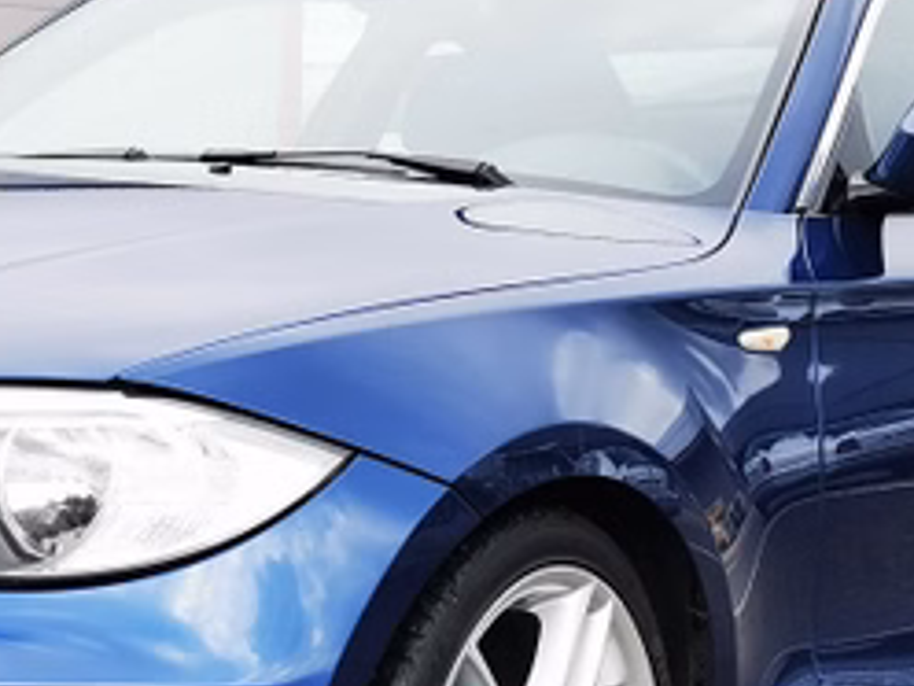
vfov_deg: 12.8
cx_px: 302
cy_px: 373
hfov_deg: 16.9
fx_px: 3063
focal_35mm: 116
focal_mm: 5.58
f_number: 1.8
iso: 50
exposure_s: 1/920
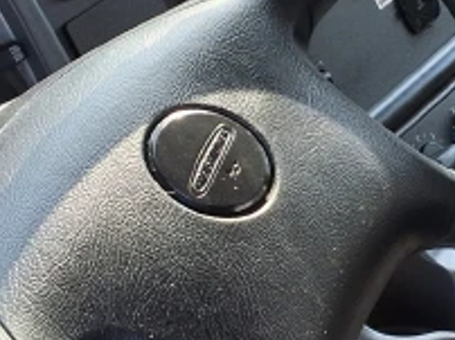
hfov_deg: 17.6
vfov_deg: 13.3
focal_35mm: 111
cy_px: 144
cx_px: 378
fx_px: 1457
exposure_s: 1/266
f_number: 1.9
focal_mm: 2.91
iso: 32
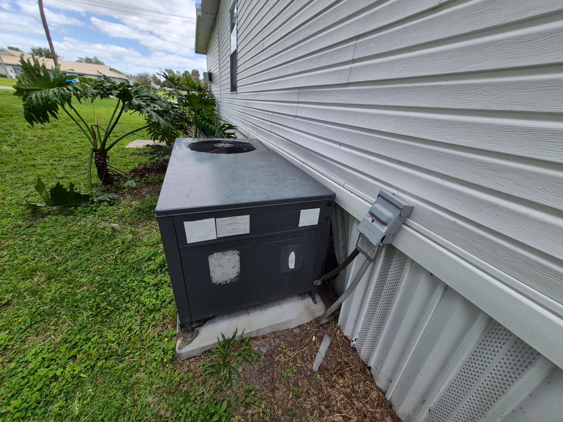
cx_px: 282
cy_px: 211
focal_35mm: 13
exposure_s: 1/1196
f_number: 2.2
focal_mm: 1.74
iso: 40
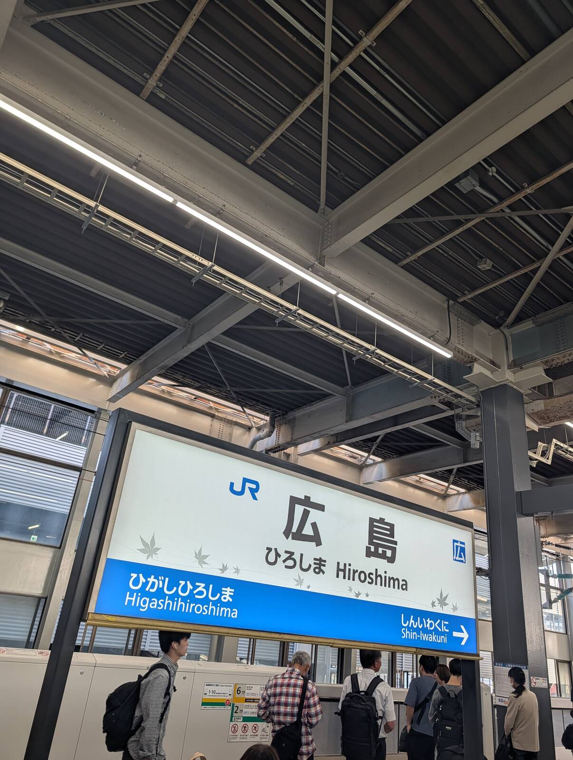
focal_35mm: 24
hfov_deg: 56.9
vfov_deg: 71.5
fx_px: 528
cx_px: 286
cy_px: 380
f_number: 1.68
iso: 26
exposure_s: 1/120
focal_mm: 6.9
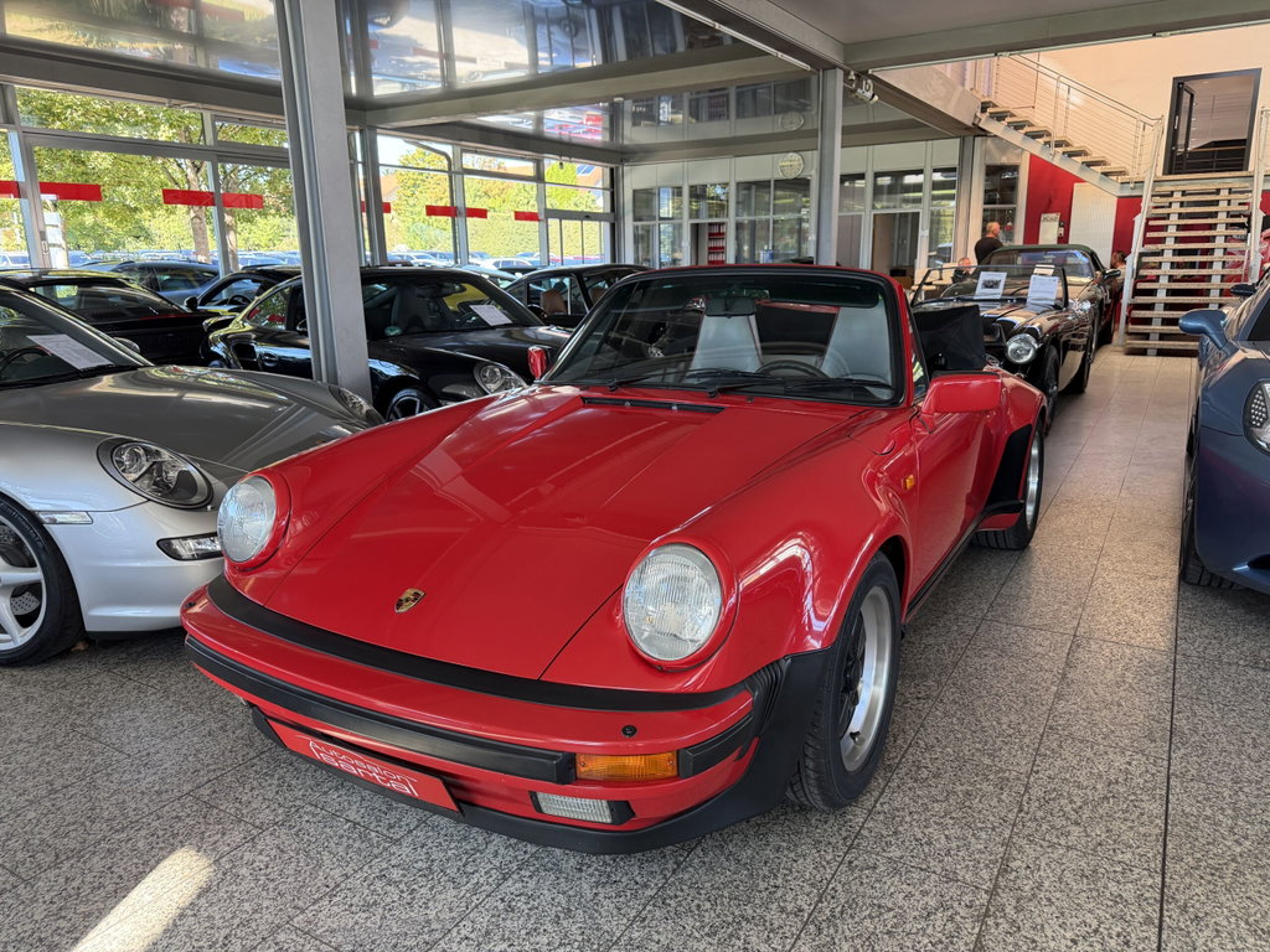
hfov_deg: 71.6
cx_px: 635
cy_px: 476
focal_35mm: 24
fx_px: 881
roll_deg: +1.7
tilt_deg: -13.6
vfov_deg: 56.8
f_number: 1.78
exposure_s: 1/95
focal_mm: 6.76
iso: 200
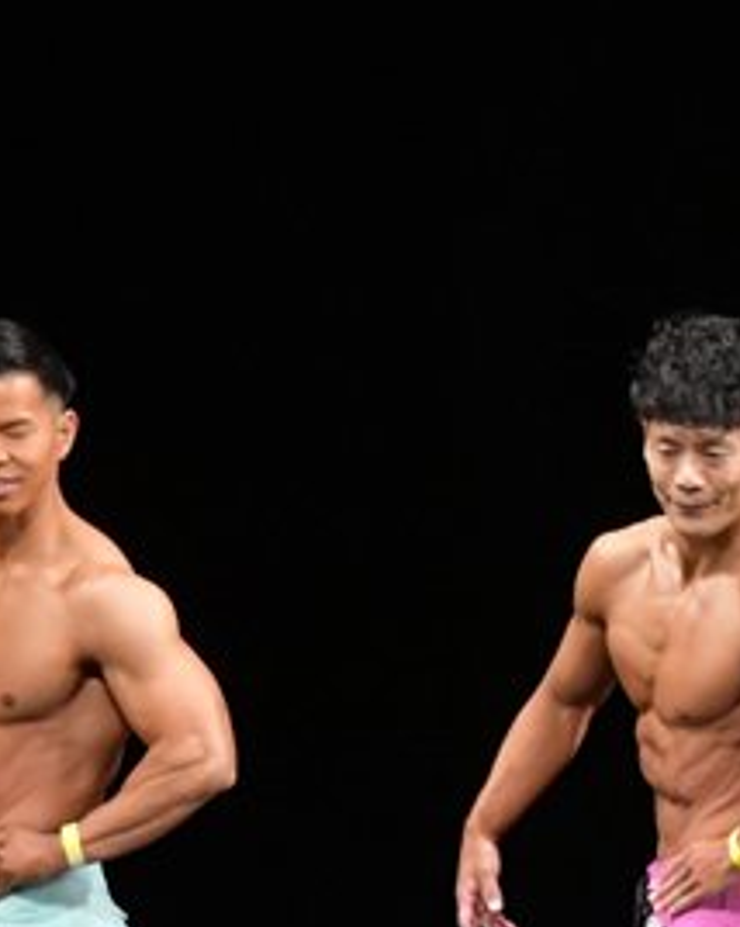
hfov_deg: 2.4
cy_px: 847
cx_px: 1046
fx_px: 17870
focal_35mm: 652
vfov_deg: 3.0
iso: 3200
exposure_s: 1/400
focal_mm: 160
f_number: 5.6
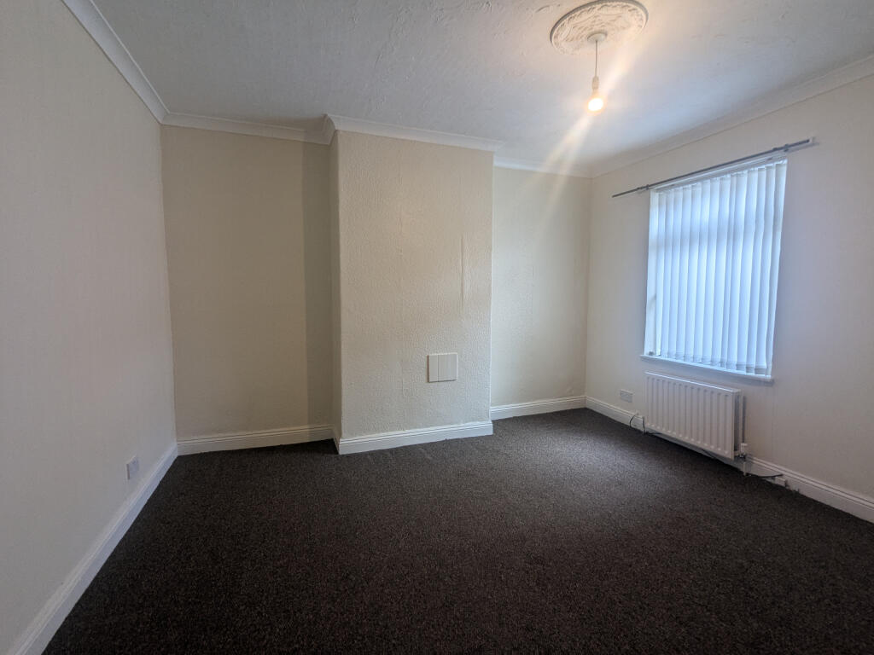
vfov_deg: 78.1
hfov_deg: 94.5
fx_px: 404
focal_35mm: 16
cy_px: 328
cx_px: 437
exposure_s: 1/100
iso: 54
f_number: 2.2
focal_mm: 2.35
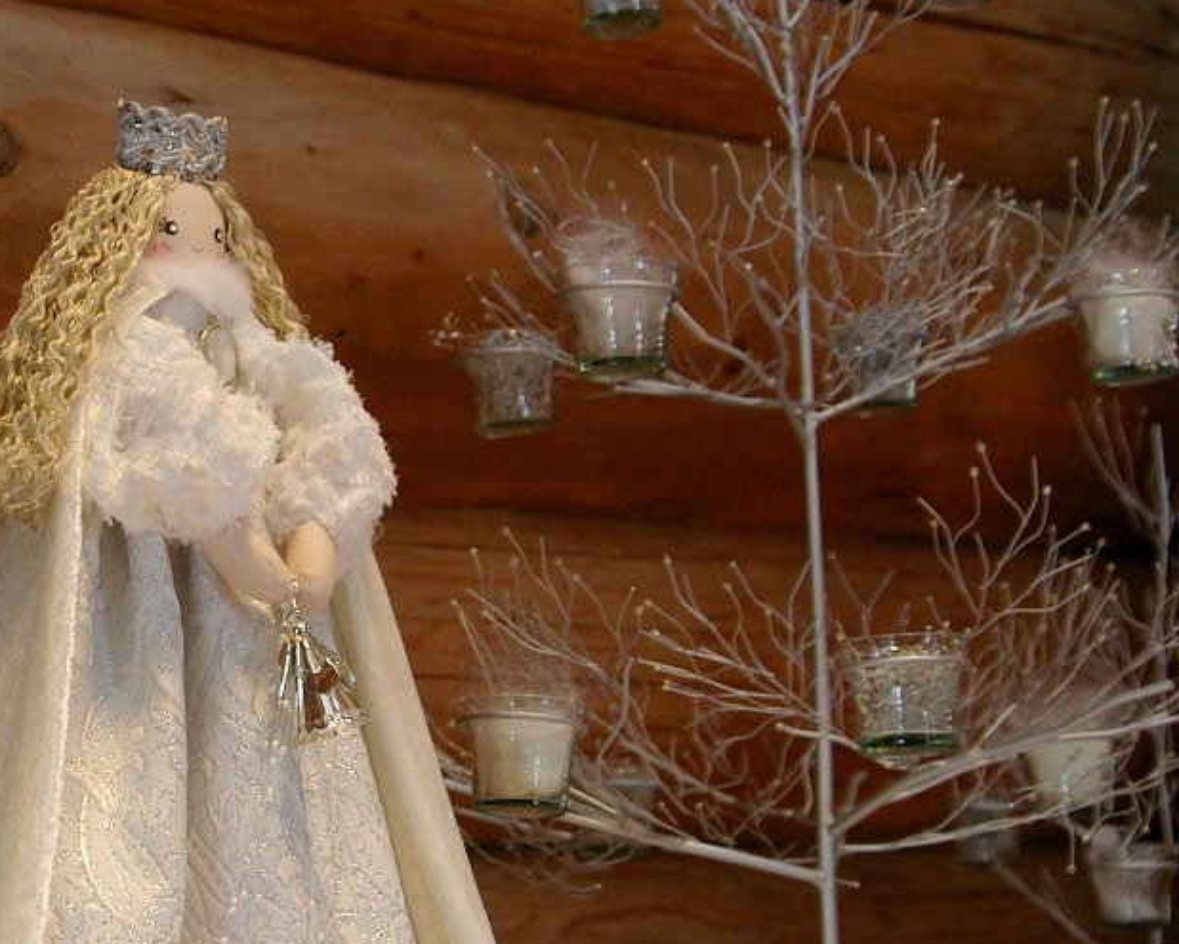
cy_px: 503
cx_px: 448
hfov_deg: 36.4
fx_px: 1780
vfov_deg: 29.7
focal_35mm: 51
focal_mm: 28
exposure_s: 1/80
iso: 800
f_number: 4
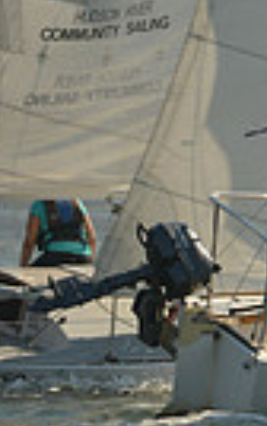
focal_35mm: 1370
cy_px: 17
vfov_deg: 1.5
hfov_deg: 1.0
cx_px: 874
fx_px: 15916
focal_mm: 310
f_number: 6.3
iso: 320
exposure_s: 1/1600
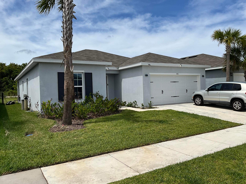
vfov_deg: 48.2
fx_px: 206
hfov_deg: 61.7
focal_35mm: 29
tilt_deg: -1.4
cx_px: 123
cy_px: 92
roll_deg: +1.9
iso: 25
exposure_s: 1/3322
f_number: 1.8
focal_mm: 3
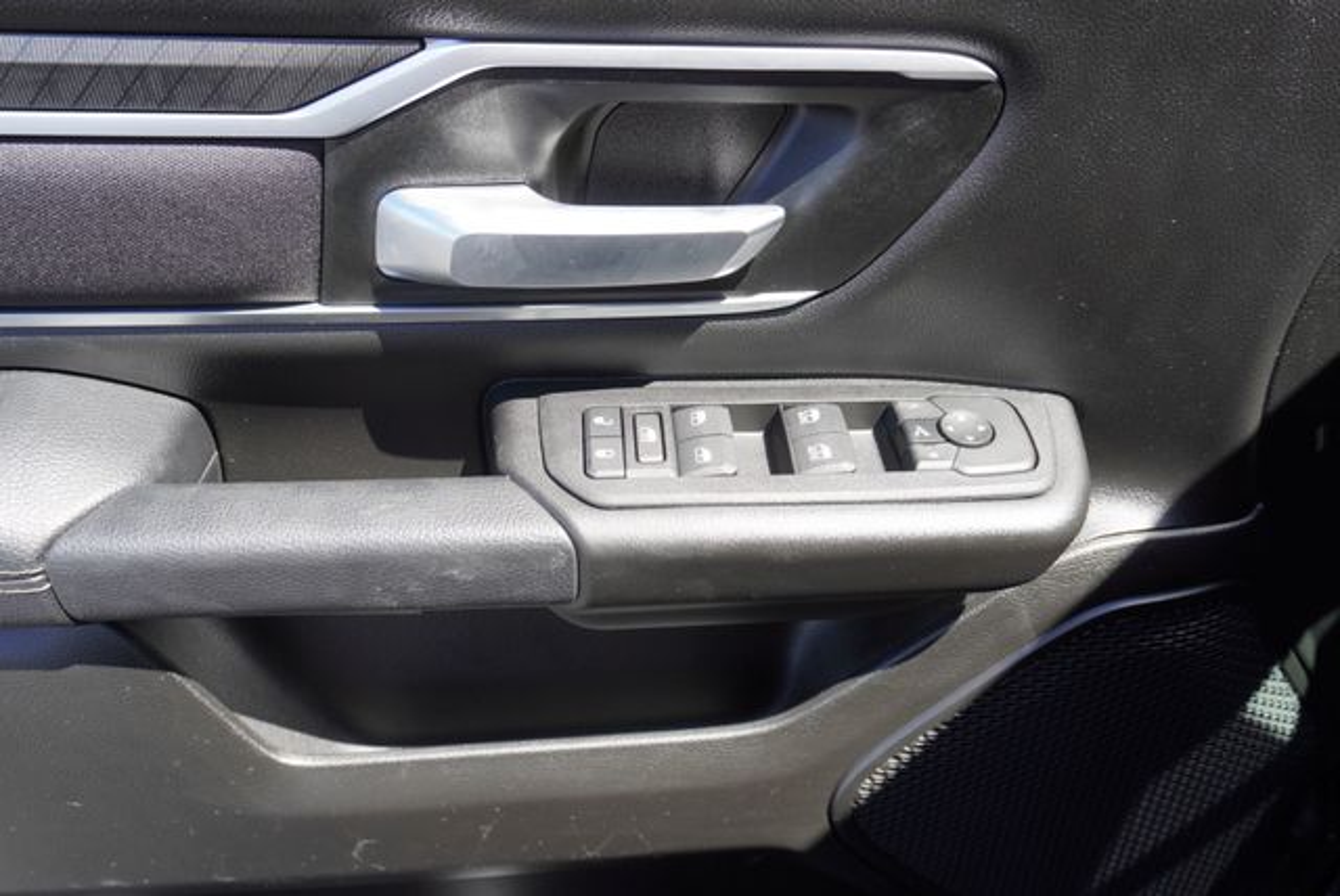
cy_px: 448
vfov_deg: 43.7
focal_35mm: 30
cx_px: 670
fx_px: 1118
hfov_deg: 61.9
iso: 100
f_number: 5
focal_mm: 20
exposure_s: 1/100
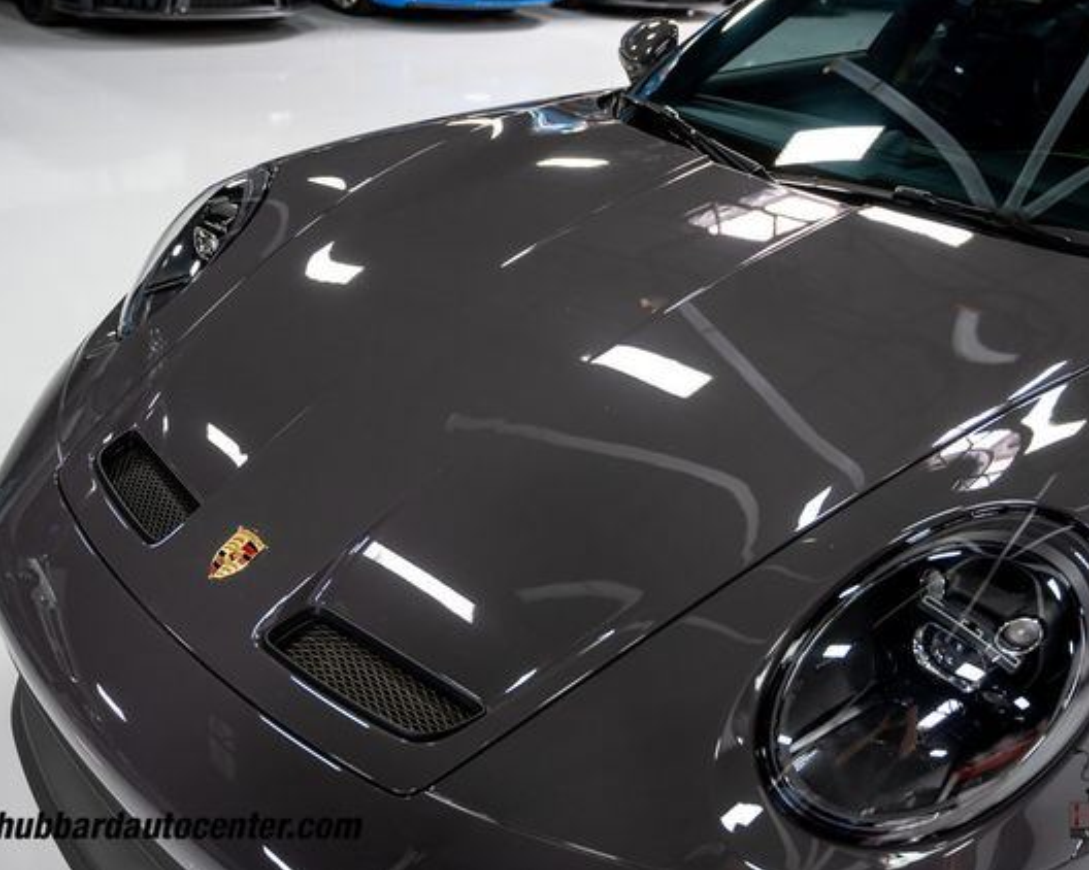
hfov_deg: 54.1
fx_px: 1063
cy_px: 434
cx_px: 619
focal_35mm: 33
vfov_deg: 44.5
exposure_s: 1/60
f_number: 4
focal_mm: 29
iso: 800
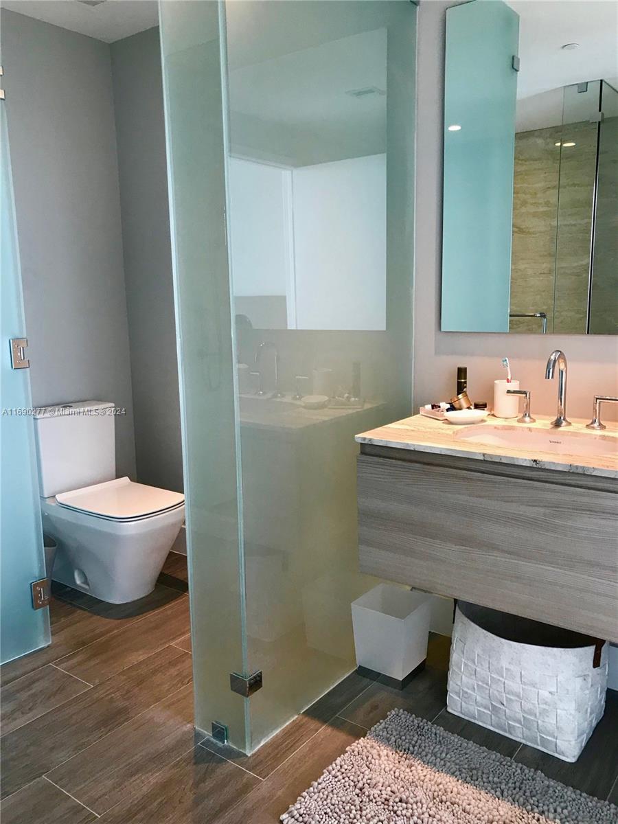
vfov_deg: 63.4
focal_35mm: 28
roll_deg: +0.8
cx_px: 309
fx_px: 667
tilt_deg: -9.3
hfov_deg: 49.7
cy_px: 412
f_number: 1.8
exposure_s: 1/24
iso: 32
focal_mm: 3.99
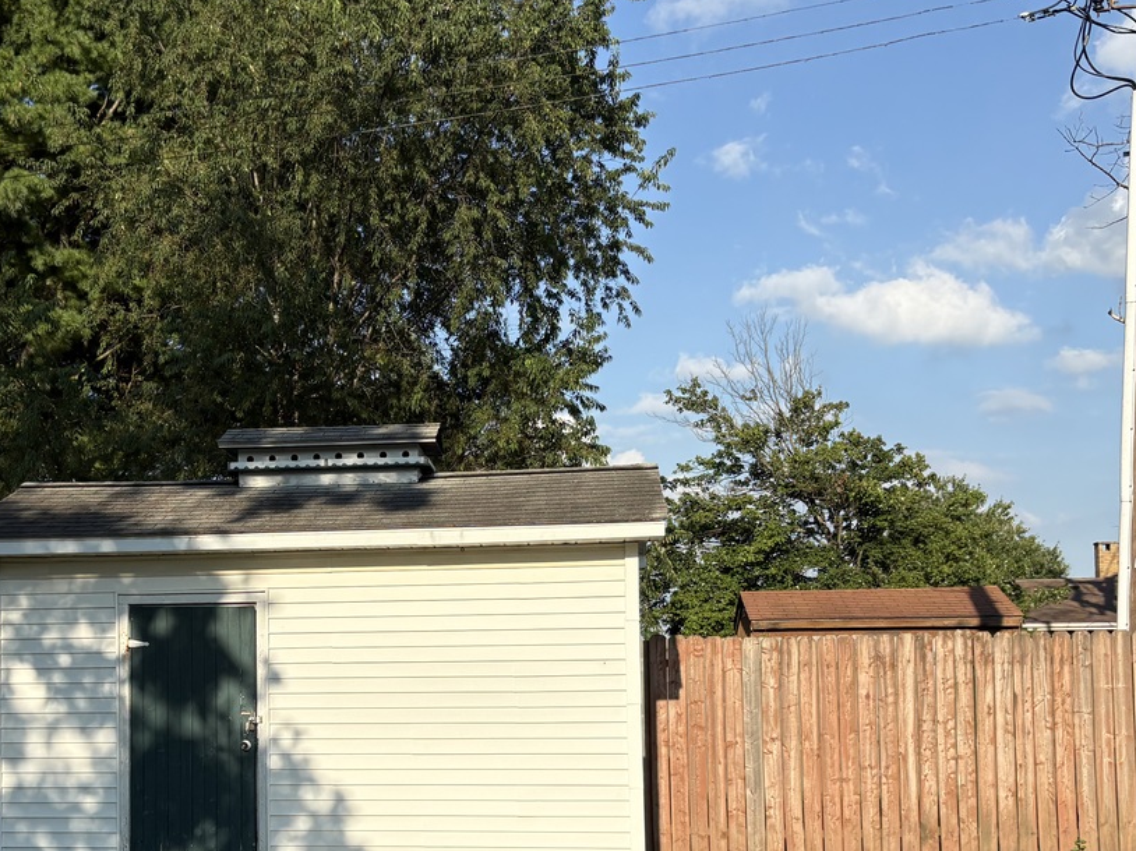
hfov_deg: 40.7
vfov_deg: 30.8
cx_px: 366
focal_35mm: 46
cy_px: 670
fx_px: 1509
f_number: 1.6
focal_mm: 5.96
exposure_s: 1/2985
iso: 50
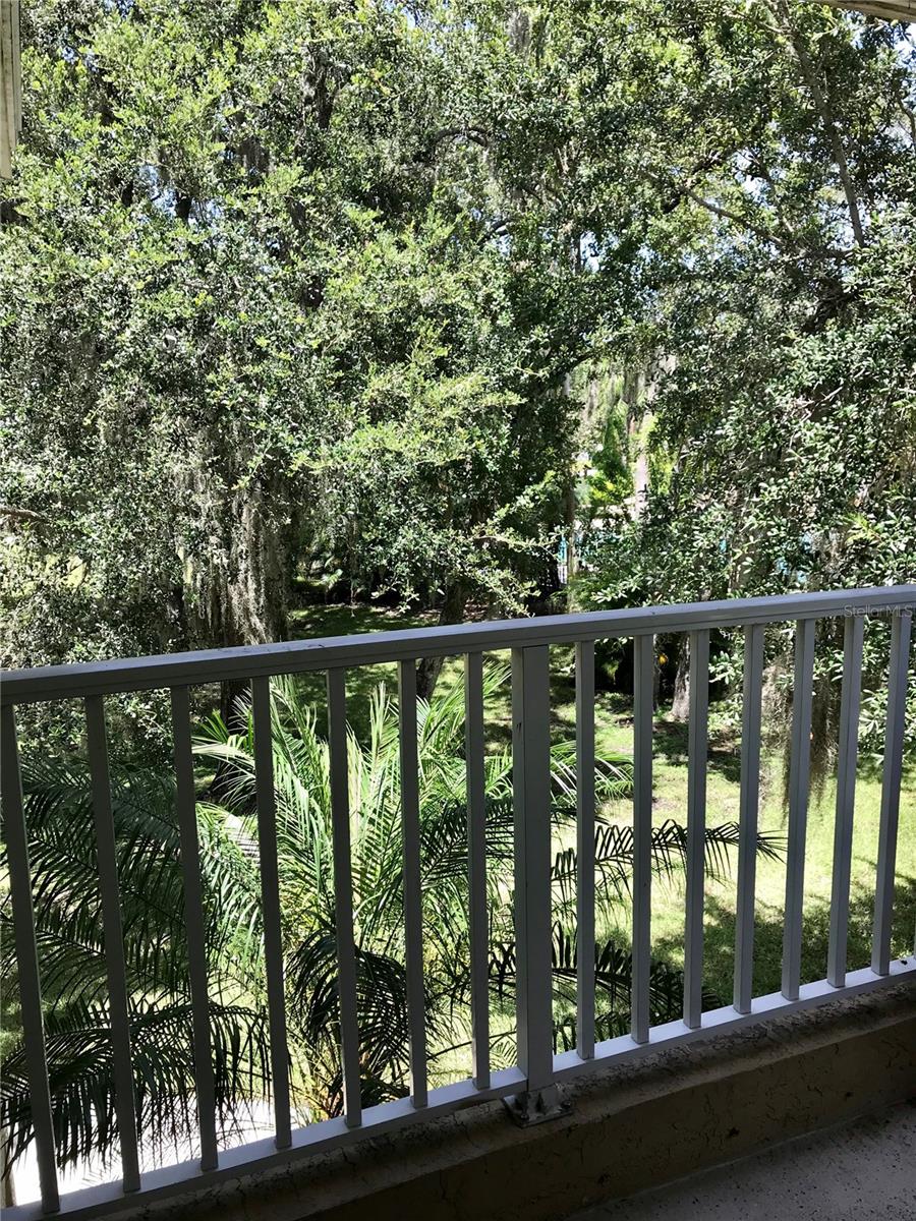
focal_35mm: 28
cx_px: 458
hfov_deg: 49.7
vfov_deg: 63.4
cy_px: 610
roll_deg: +0.4
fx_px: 988
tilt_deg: -10.5
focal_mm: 3.99
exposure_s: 1/406
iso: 20
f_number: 1.8
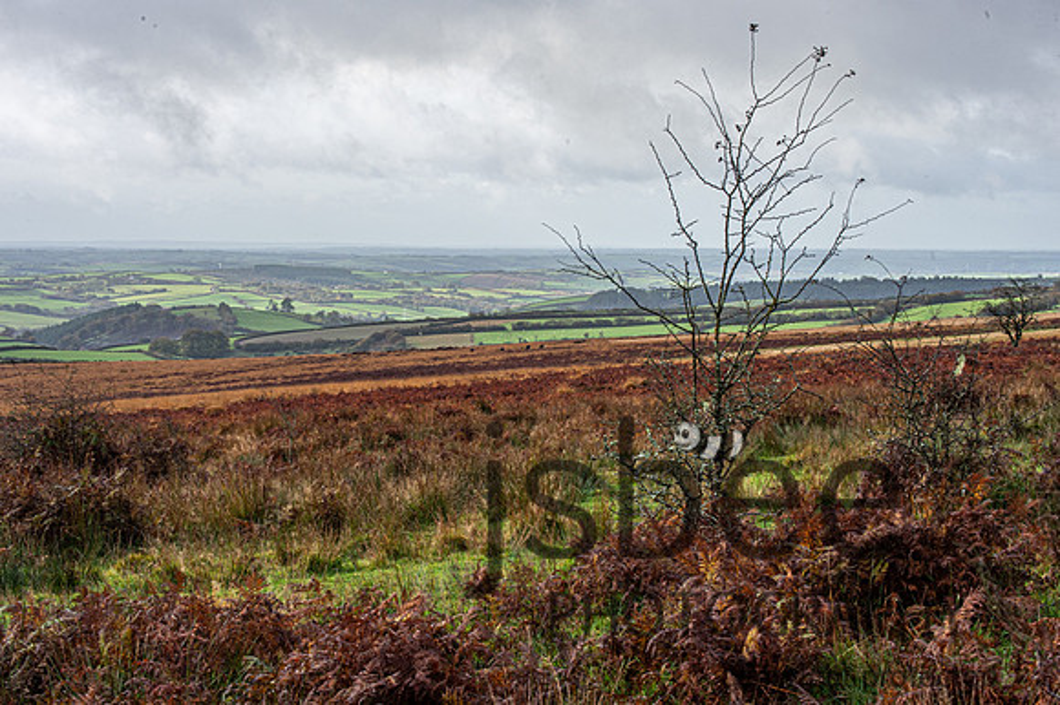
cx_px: 530
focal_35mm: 82
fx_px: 2412
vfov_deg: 16.6
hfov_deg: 24.8
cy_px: 352
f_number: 20
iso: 720
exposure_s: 1/160
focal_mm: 80
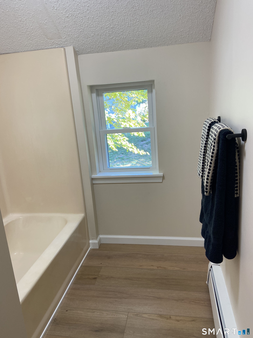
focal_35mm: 26
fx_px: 253
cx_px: 126
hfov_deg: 53.1
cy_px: 169
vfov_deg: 67.3
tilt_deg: -14.8
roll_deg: +4.5
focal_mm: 4.25
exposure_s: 1/120
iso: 100
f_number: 1.8
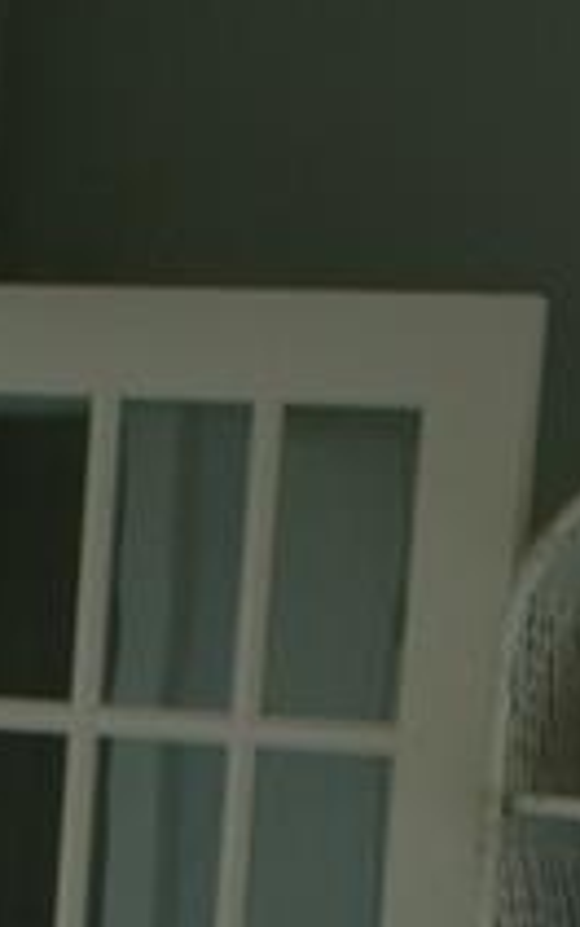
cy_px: 1423
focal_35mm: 156
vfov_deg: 12.7
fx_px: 3943
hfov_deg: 8.4
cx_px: 114
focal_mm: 28
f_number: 5
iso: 200
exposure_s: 1/50
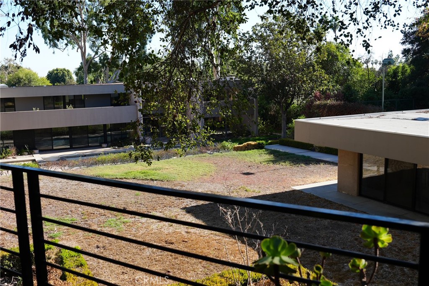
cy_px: 143
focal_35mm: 36
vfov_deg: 36.9
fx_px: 429
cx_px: 214
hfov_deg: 53.1
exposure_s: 1/200
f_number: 5
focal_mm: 24
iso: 100
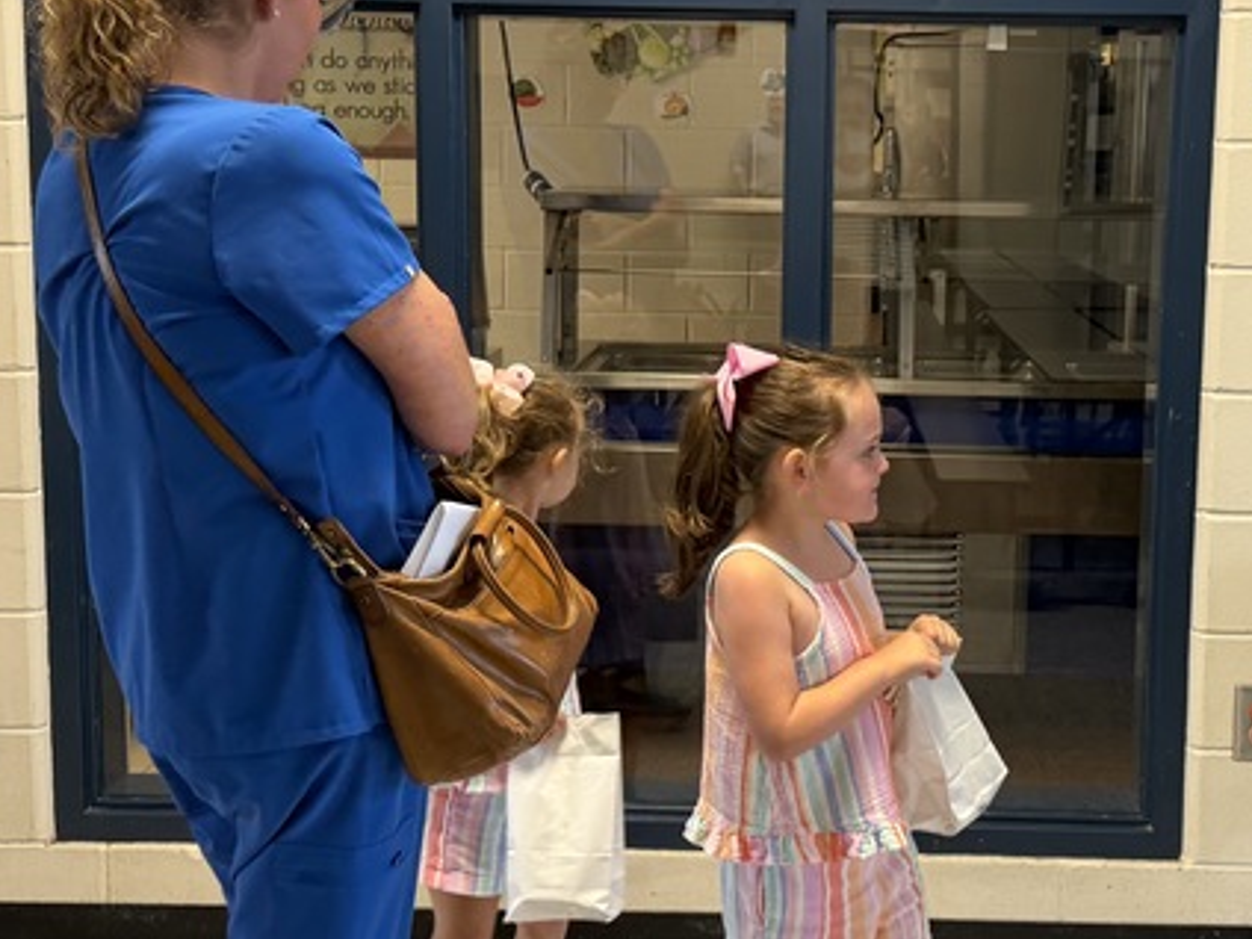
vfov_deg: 25.2
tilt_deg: -8.4
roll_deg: -1.3
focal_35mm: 58
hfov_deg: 33.0
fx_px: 2098
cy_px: 443
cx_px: 800
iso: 250
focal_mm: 6.76
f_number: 1.78
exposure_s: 1/60
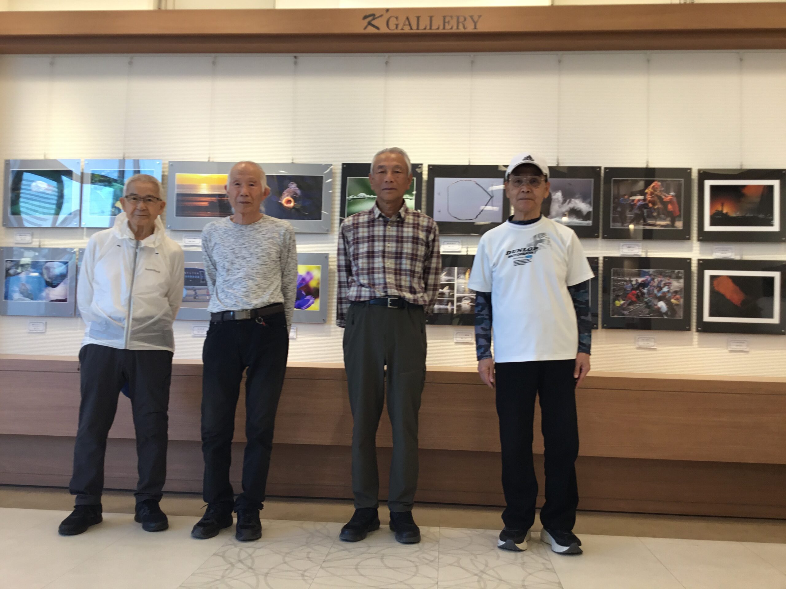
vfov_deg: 45.4
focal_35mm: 31
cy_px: 294
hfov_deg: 58.4
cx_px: 393
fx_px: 704
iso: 32
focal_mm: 3.3
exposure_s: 1/60
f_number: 2.4
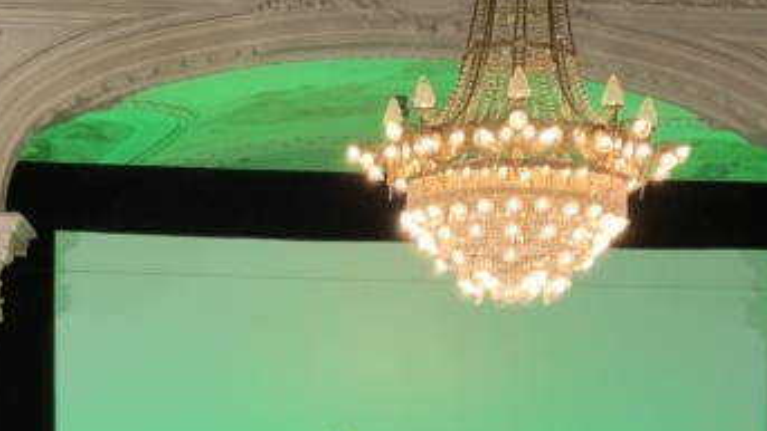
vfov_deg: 12.2
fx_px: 1932
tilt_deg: -2.9
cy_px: 624
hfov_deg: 22.4
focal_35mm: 95
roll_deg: -1.1
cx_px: 329
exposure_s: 1/50
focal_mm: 3
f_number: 1.8
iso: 80
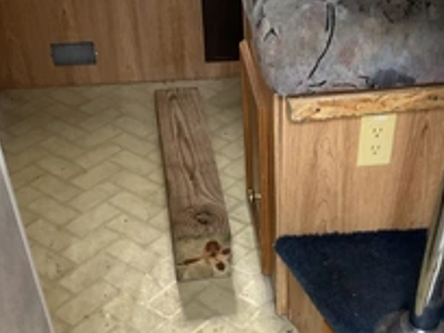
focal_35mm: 57
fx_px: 731
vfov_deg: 25.0
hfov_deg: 33.6
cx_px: 274
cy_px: 287
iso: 64
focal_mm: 3
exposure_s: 1/61
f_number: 1.8
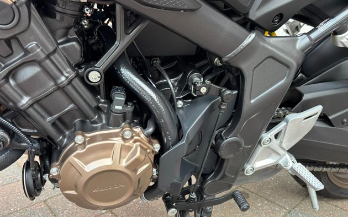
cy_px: 120
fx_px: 266
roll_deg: +0.0
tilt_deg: -18.9
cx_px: 174
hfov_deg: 66.5
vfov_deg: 44.5
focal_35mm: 28
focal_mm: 5.96
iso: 125
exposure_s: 1/79
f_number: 1.6
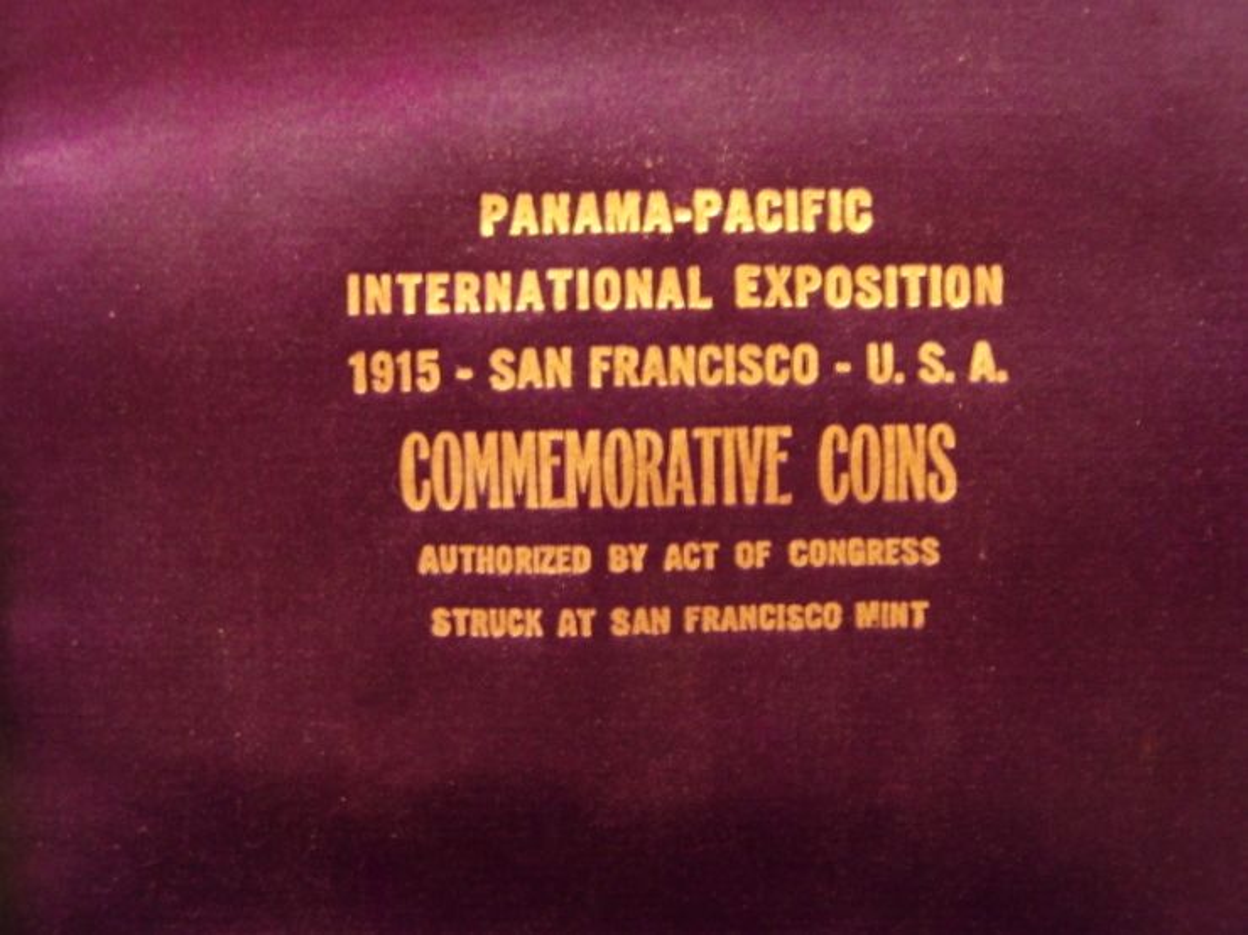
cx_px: 624
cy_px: 468
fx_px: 1262
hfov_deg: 52.6
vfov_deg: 40.7
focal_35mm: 35
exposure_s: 1/1.25
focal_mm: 6.1
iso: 400
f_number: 3.6
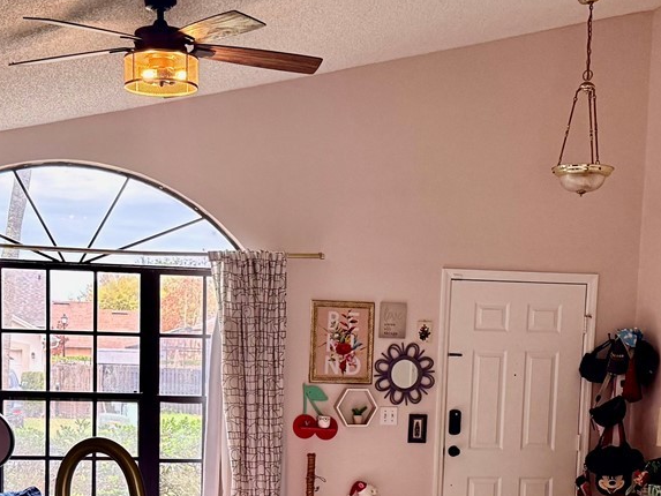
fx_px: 1280
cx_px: 263
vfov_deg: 21.3
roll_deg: -1.8
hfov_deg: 28.9
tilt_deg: -3.9
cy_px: 484
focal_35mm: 67
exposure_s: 1/72
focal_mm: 6.76
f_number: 1.78
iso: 200
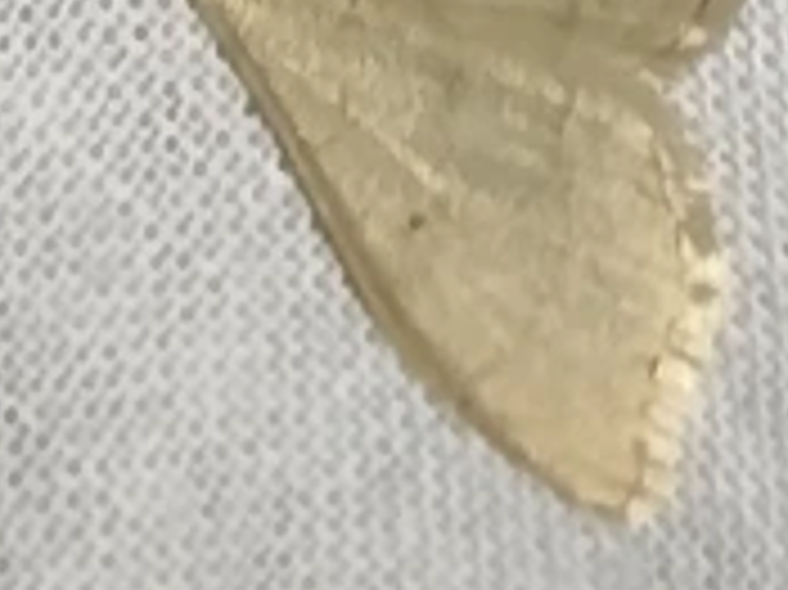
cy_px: -410
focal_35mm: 296
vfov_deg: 5.0
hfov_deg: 6.7
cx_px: 221
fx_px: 6734
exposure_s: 1/50
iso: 100
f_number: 1.7
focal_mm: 5.31
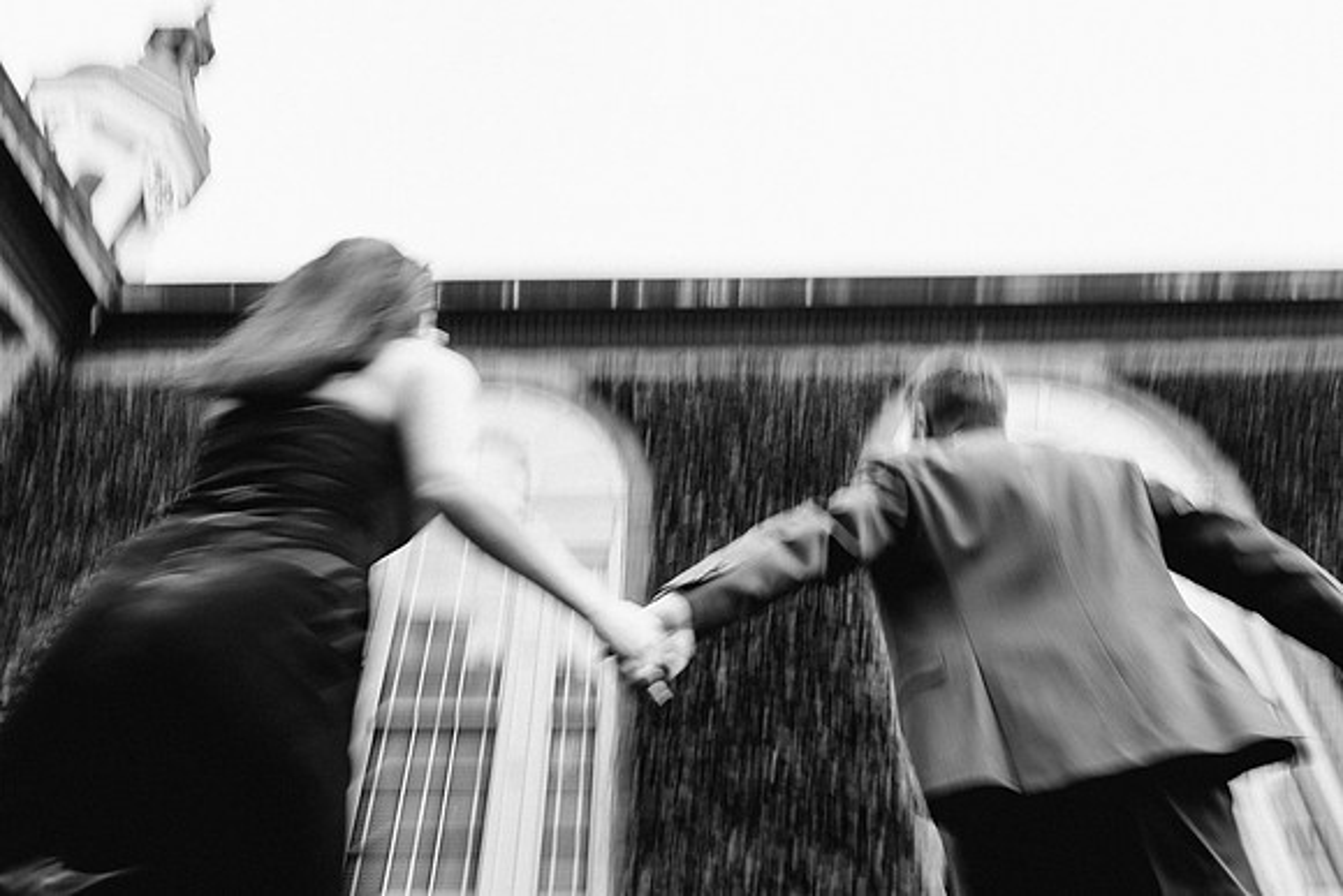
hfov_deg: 71.3
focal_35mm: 25
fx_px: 936
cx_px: 672
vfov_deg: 51.2
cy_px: 448
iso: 400
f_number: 16
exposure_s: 1/20
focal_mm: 24
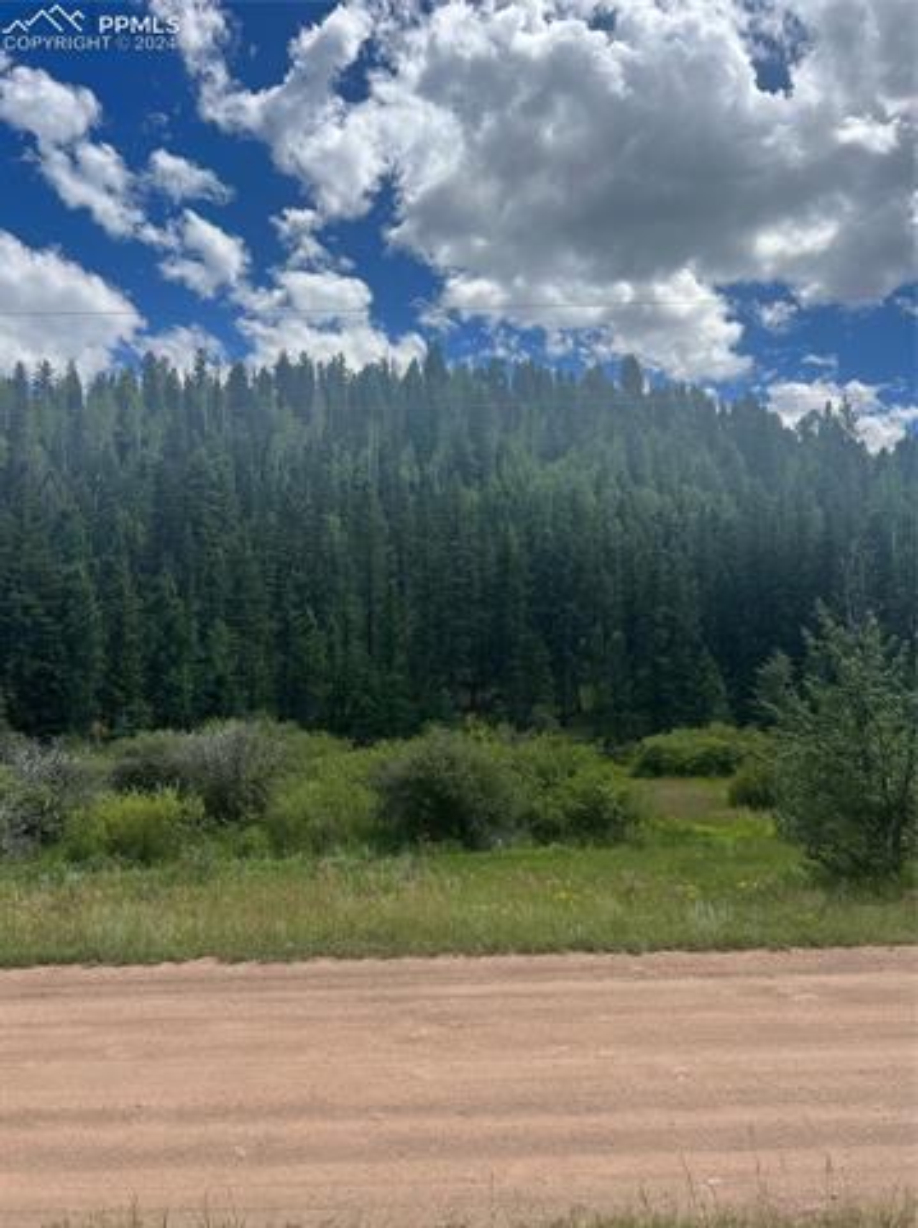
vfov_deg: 67.4
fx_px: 921
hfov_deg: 53.0
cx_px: 459
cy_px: 614
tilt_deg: +4.9
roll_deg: -1.5
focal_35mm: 26
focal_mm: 5.7
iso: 50
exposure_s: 1/3704
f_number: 1.5
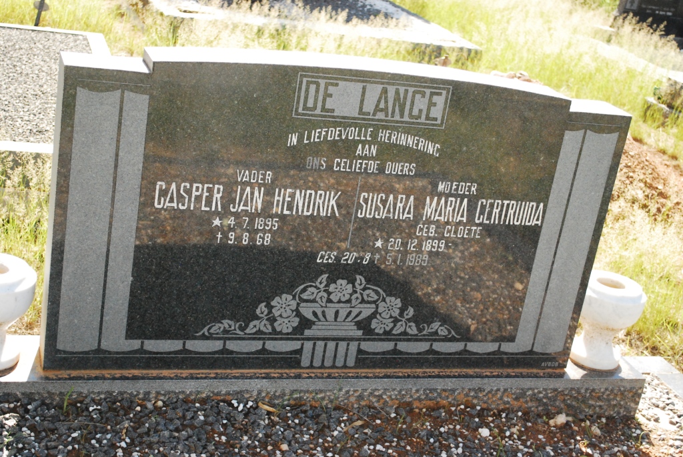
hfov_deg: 36.8
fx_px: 1025
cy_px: 228
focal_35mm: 54
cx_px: 342
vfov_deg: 25.1
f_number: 5.3
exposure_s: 1/1600
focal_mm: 36
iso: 1600
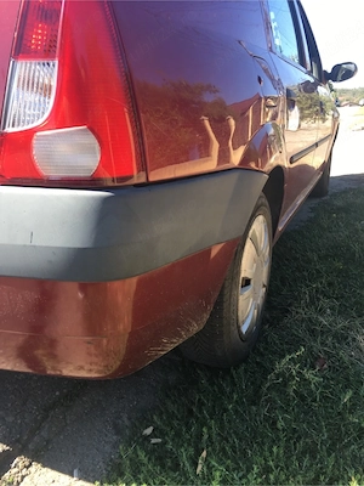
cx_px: 182
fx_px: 407
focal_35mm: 29
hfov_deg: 48.2
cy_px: 243
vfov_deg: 61.7
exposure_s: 1/215
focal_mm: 4.15
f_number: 2.2
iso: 25
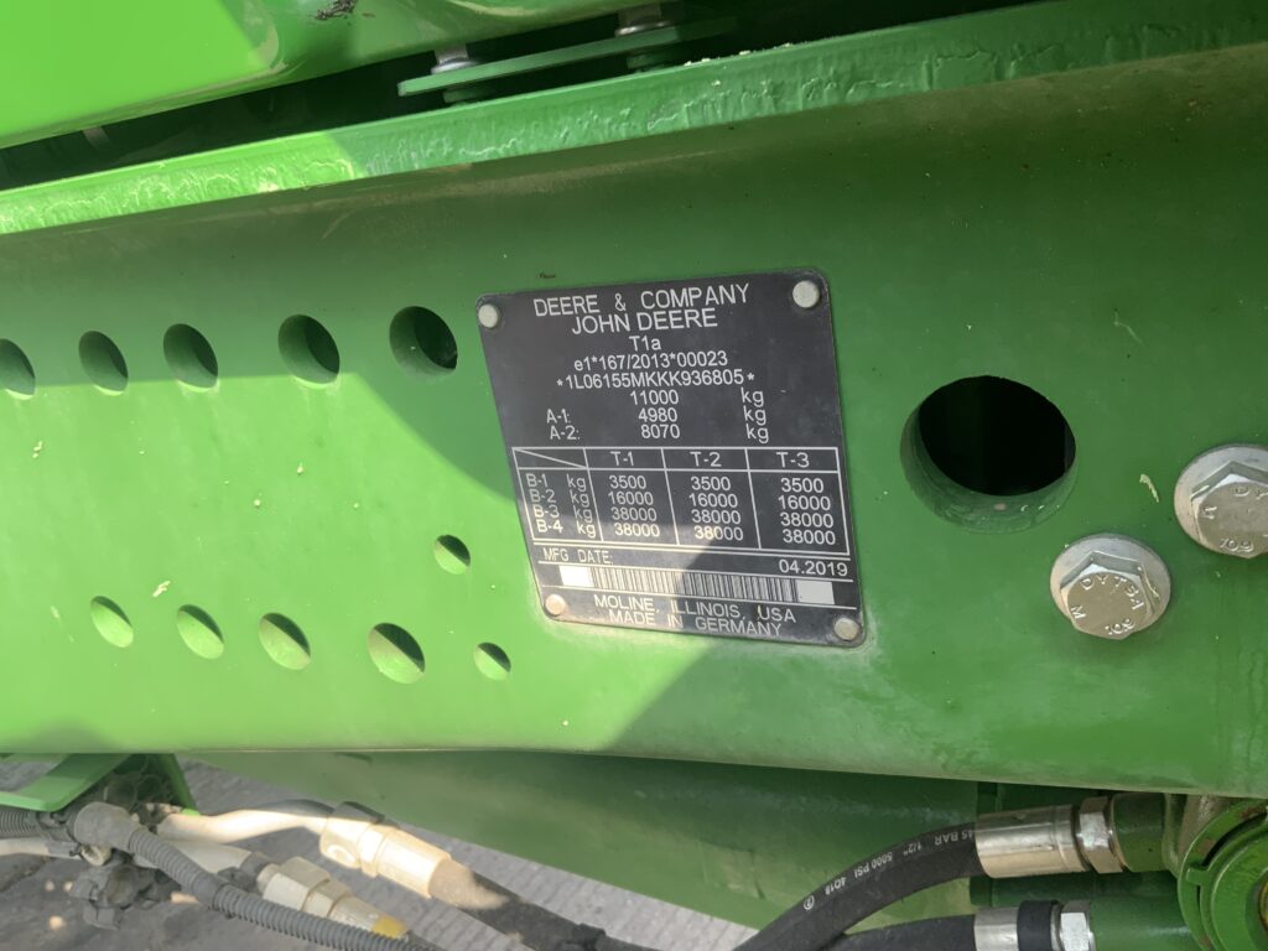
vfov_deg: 48.2
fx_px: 1062
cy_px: 476
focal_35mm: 29
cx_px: 634
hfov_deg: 61.7
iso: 16
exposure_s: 1/165
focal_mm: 3
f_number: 1.8
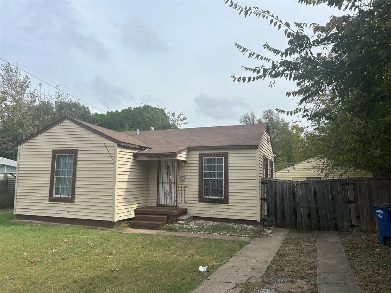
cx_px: 196
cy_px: 146
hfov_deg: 67.3
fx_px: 294
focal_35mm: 26
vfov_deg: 53.1
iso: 50
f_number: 1.5
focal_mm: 5.7
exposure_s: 1/5319
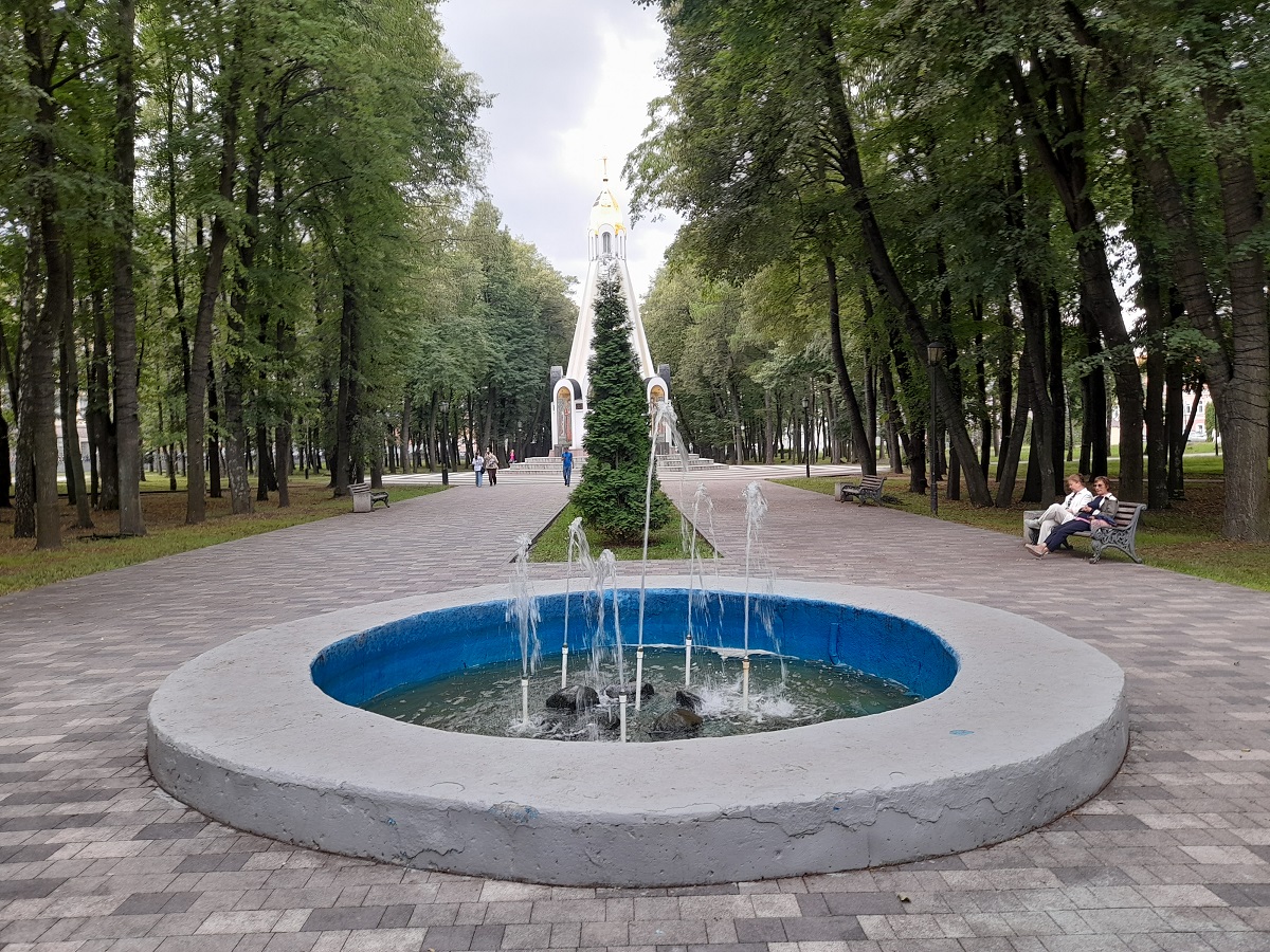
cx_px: 635
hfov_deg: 69.4
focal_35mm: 25
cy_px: 476
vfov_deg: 54.9
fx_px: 917
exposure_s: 1/50
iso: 25
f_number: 2
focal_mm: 4.6
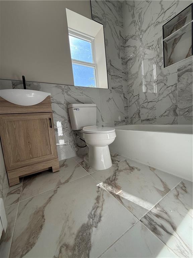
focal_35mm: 14
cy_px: 129
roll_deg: +4.7
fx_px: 104
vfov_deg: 102.1
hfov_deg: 85.7
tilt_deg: -4.3
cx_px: 96
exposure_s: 1/227
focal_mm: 2.22
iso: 64
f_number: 2.2
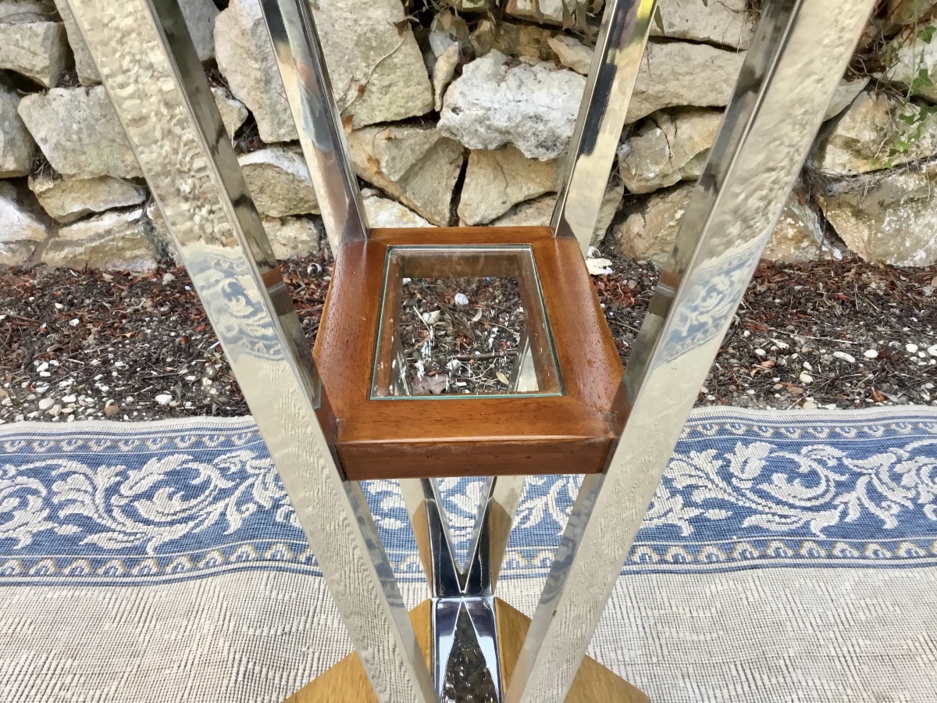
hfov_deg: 58.4
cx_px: 468
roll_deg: -0.2
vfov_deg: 45.4
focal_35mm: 31
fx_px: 839
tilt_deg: -29.3
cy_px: 352
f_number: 2.4
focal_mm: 3.3
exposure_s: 1/33
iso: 32
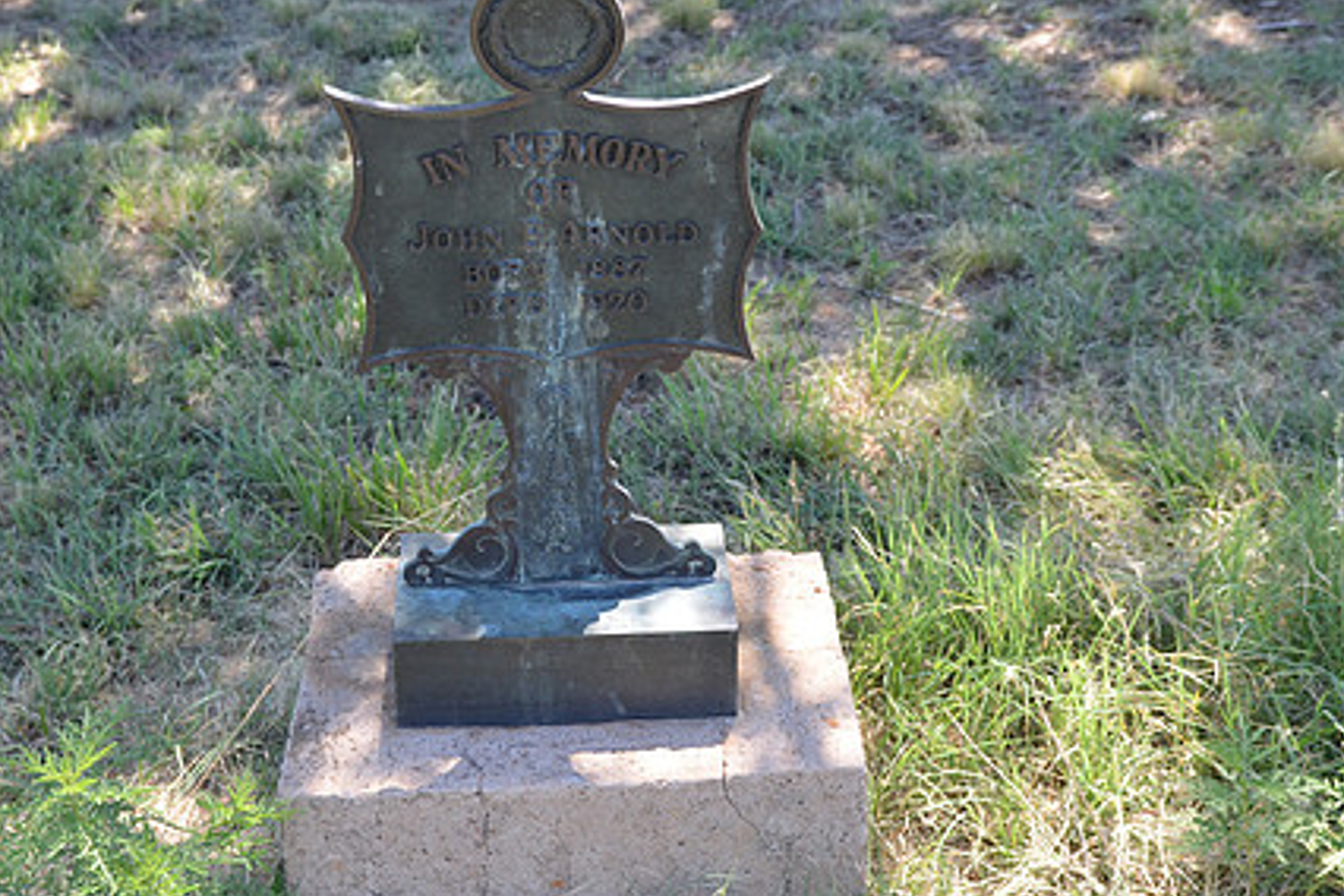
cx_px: 634
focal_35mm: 57
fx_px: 2128
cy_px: 398
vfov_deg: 23.8
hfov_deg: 35.0
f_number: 6.3
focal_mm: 28
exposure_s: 1/160
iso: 200
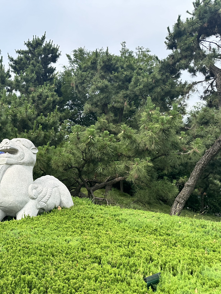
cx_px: 31
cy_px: 151
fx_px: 281
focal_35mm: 33
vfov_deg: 55.3
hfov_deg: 40.4
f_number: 1.78
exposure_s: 1/1949
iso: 80
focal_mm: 6.86
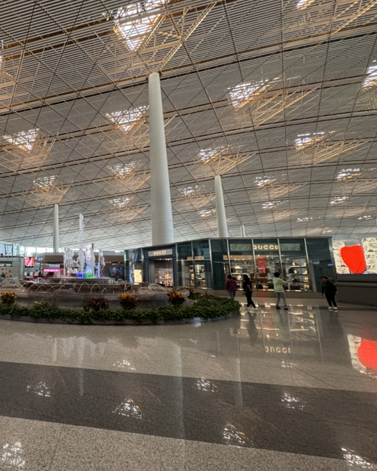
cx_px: 58
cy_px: 227
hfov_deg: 62.7
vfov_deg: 83.2
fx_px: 265
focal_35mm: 19
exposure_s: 1/102
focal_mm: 2.22
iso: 125
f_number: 2.2
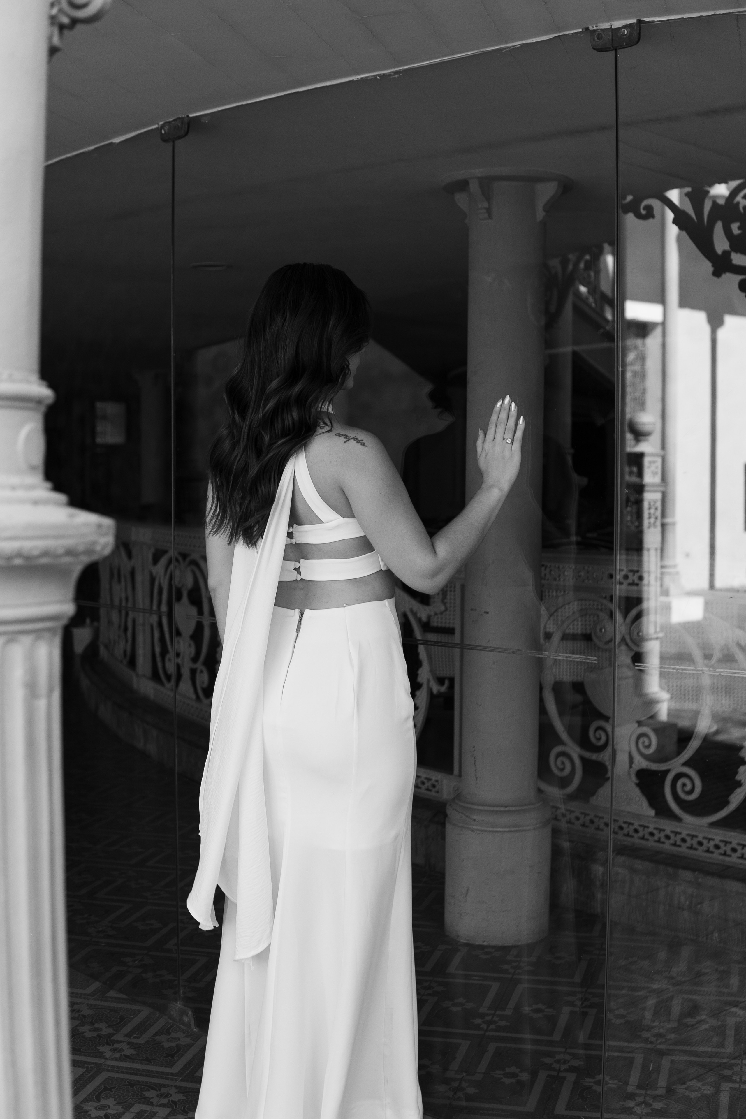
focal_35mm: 45
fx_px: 1399
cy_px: 560
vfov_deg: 43.6
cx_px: 373
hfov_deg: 29.9
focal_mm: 30
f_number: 2.8
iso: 250
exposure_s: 1/320
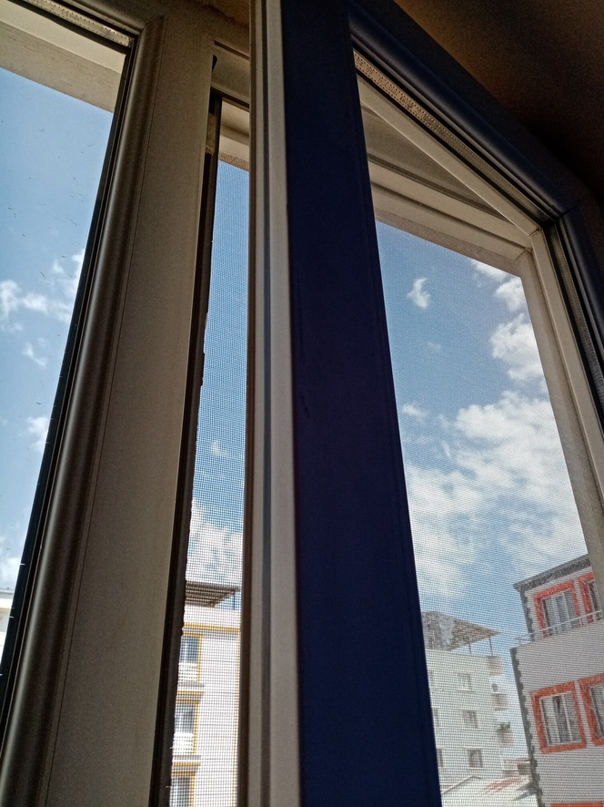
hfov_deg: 51.3
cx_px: 309
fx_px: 628
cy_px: 406
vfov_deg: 65.3
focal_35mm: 27
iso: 115
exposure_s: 1/758
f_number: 1.8
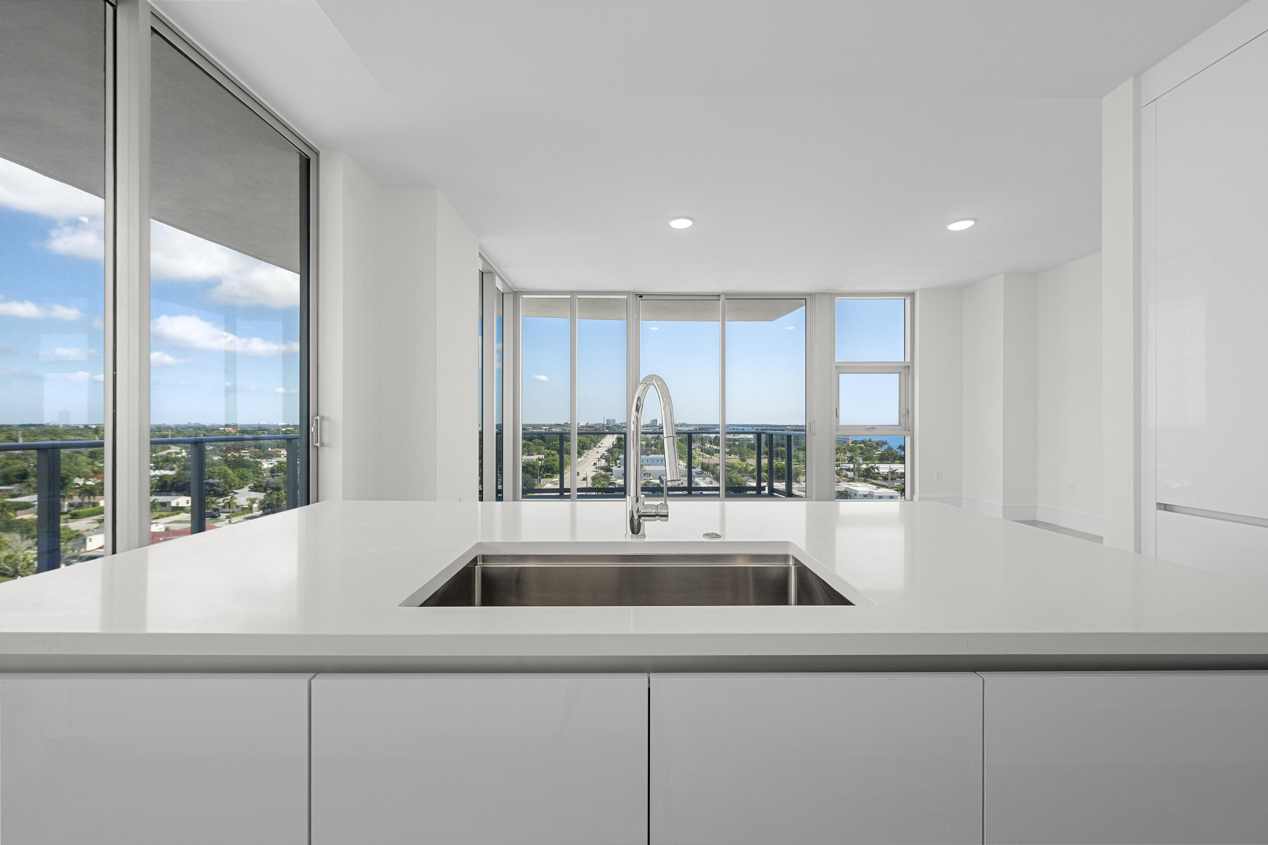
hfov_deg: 104.3
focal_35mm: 14
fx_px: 493
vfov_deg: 81.2
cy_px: 422
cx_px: 634
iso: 500
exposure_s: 1/80
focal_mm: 14
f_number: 8
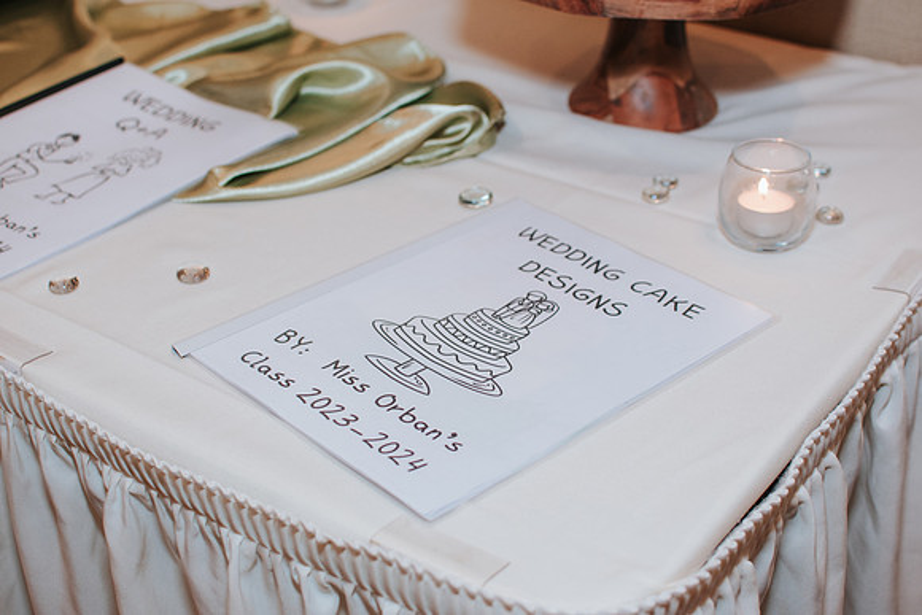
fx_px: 1345
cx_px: 461
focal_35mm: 52
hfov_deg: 37.8
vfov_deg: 25.8
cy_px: 308
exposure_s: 1/200
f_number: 3.2
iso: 800
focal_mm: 35
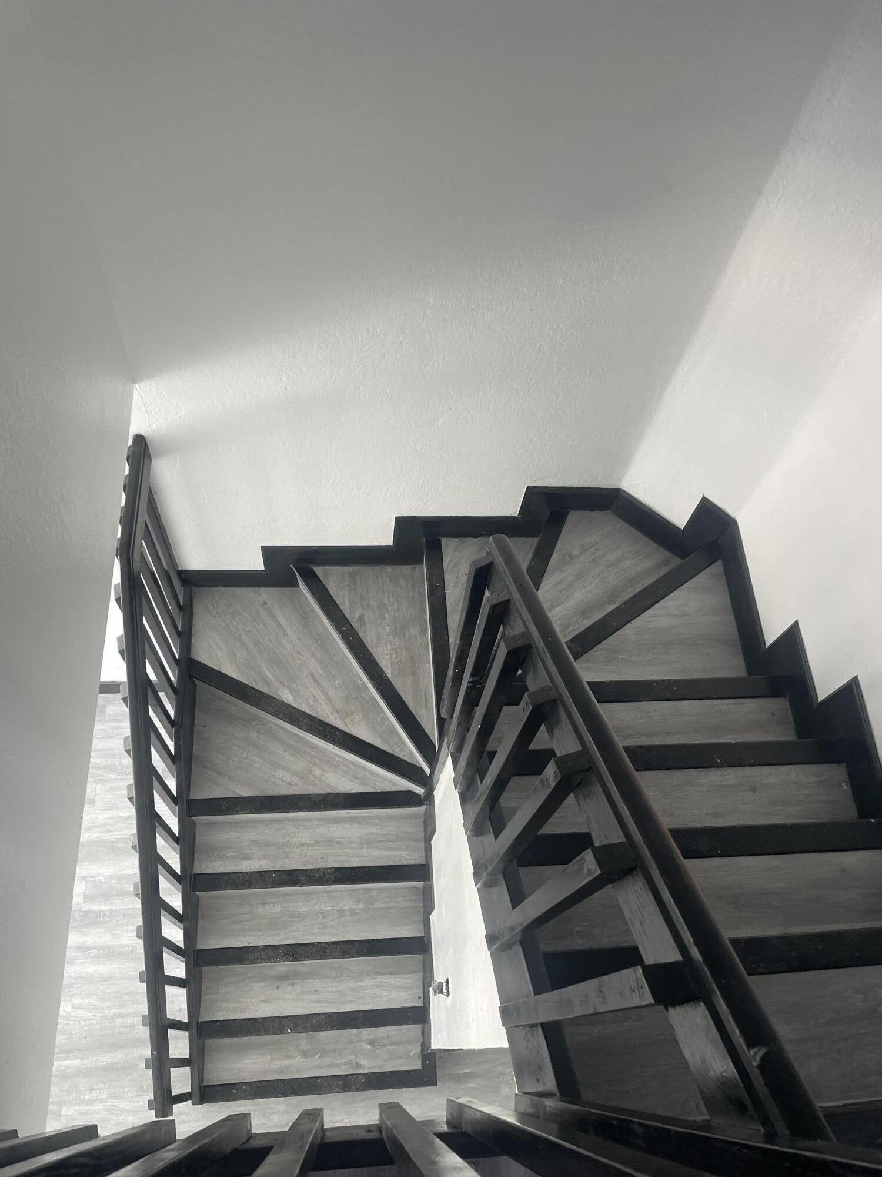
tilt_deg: -62.0
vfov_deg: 67.3
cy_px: 588
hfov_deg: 53.1
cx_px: 441
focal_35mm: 26
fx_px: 883
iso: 80
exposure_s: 1/121
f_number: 1.6
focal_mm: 4.2
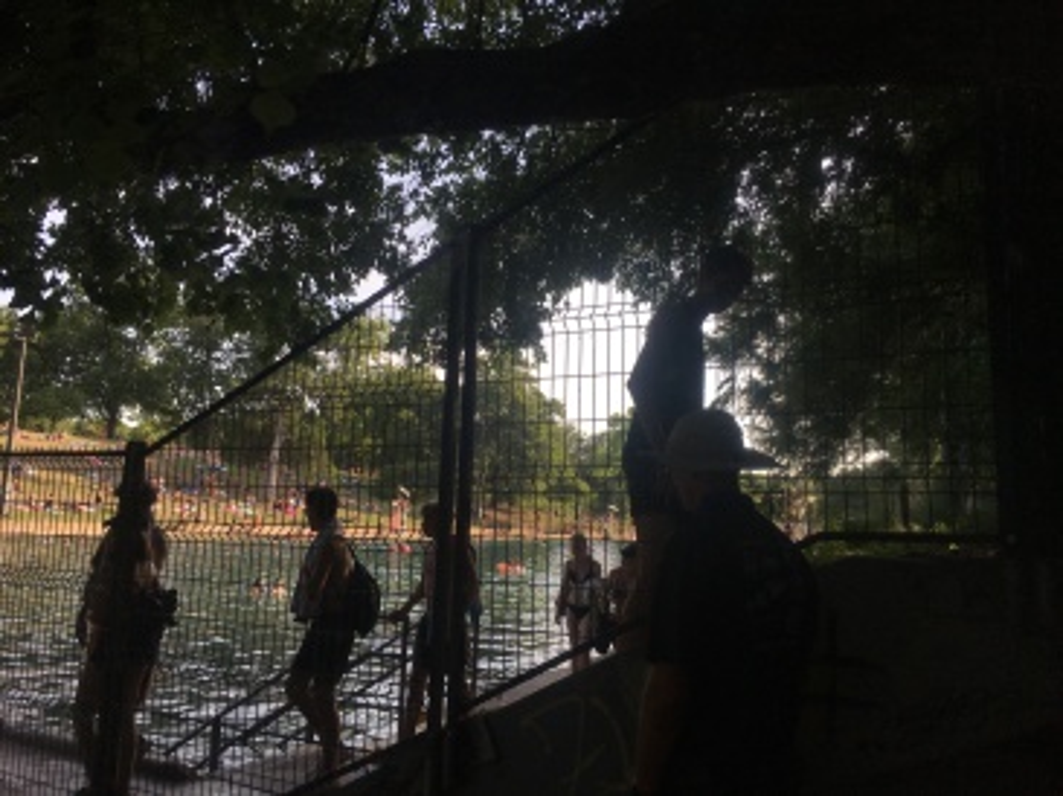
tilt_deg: +8.2
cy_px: 398
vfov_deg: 48.2
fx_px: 890
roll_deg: -2.2
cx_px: 532
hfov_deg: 61.7
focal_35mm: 29
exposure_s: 1/739
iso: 25
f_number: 2.2
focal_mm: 4.15
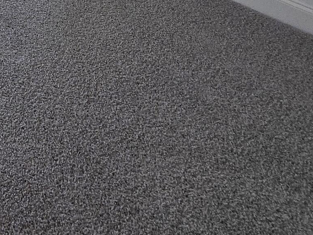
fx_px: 461
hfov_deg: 25.9
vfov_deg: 19.0
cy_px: -221
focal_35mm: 51
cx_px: -174
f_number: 2.2
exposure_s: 1/60
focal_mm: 1.7
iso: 64
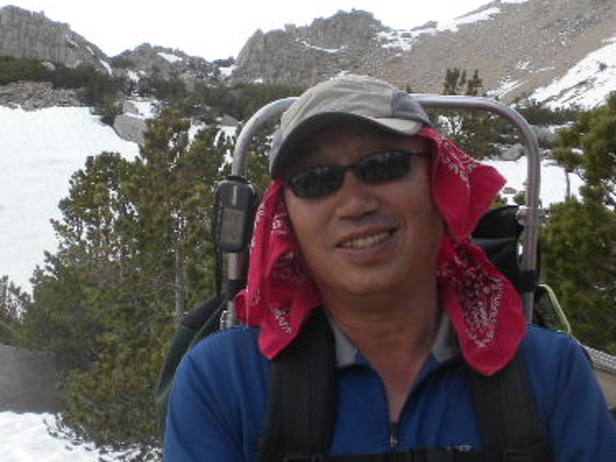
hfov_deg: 25.3
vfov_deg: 19.1
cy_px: 196
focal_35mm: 77
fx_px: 1370
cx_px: 246
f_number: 3.5
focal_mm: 6.6
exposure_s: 1/986
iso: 137
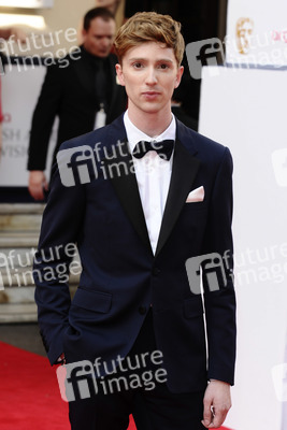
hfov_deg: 10.6
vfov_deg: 15.9
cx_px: 144
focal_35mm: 129
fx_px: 1541
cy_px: 215
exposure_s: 1/250
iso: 320
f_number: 5
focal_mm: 86
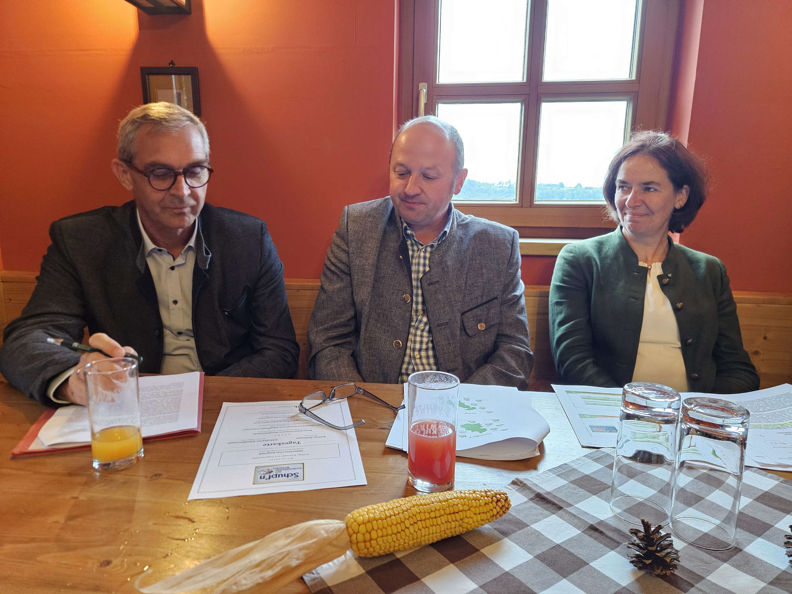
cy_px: 297
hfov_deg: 73.9
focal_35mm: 23
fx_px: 526
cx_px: 396
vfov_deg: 58.9
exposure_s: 1/100
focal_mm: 5.4
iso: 800
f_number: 1.8
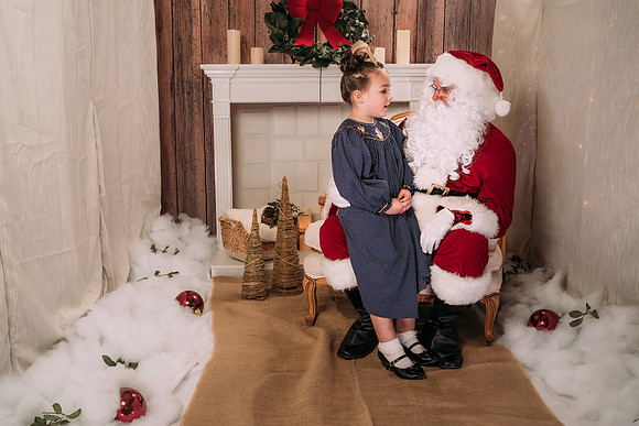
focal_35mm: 39
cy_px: 202
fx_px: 693
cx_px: 303
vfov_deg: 34.2
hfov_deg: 49.5
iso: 200
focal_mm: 35
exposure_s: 1/125
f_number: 5.6
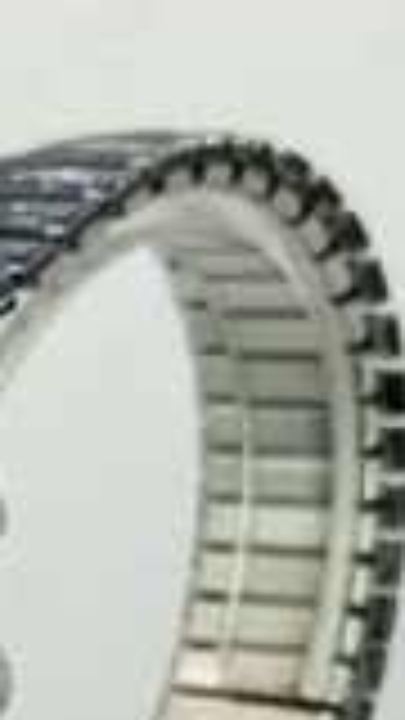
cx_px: -54
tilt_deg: -7.4
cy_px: 716
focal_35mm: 131
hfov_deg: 9.2
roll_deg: -1.2
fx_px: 2501
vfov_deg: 16.1
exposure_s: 1/1000
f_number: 1.78
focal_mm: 6.76
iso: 100
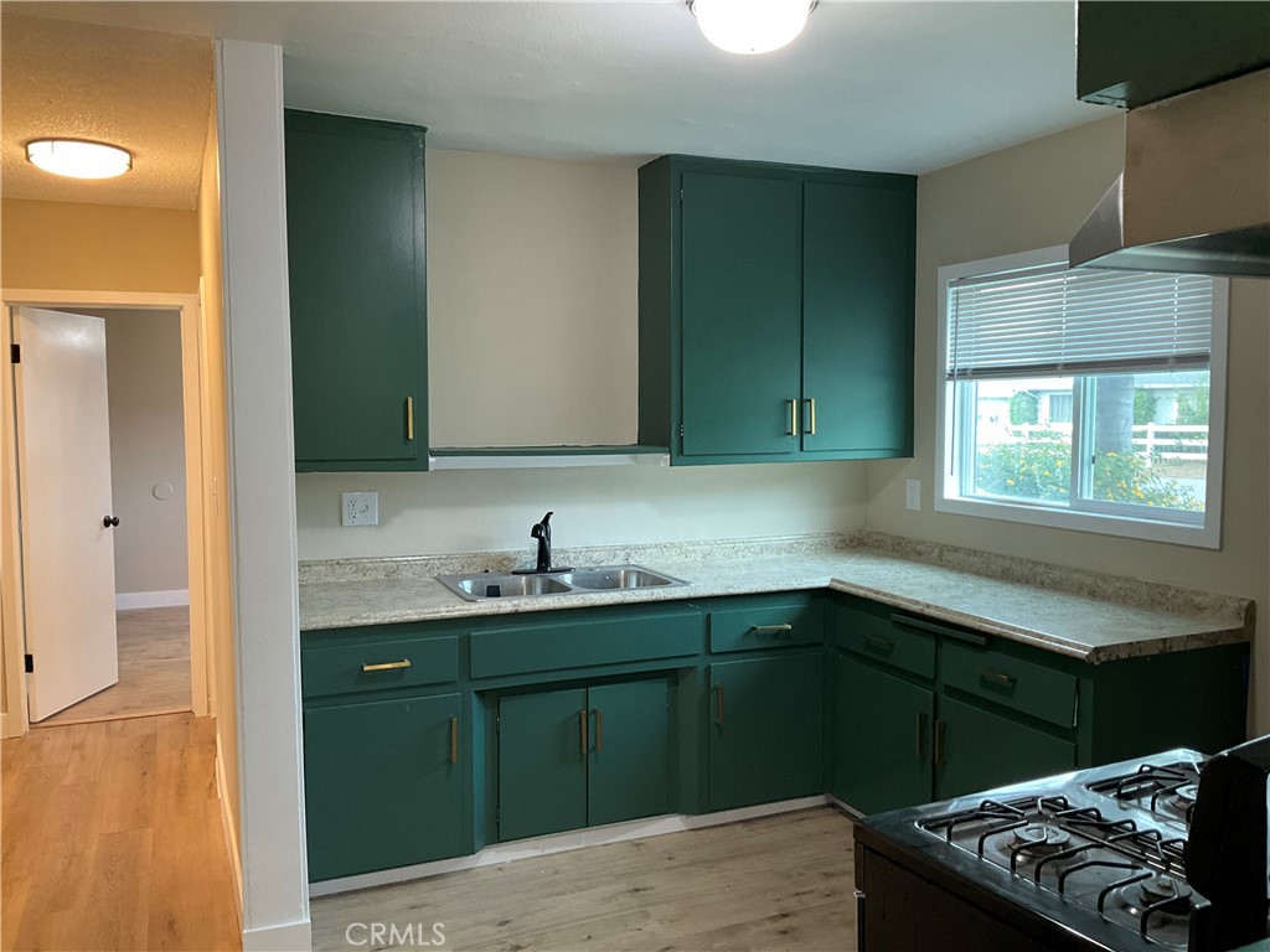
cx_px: 635
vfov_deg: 48.2
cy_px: 476
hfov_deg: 61.7
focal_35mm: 29
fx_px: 1064
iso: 125
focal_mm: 3
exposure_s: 1/60
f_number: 1.8
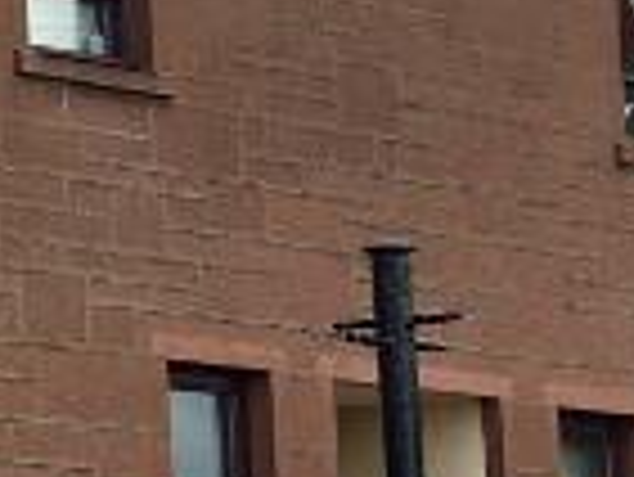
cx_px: -1174
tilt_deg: +9.2
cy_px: 252
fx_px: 3868
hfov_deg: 8.2
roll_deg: -1.1
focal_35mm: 211
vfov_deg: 7.1
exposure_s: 1/754
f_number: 2.2
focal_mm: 4.15
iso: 25
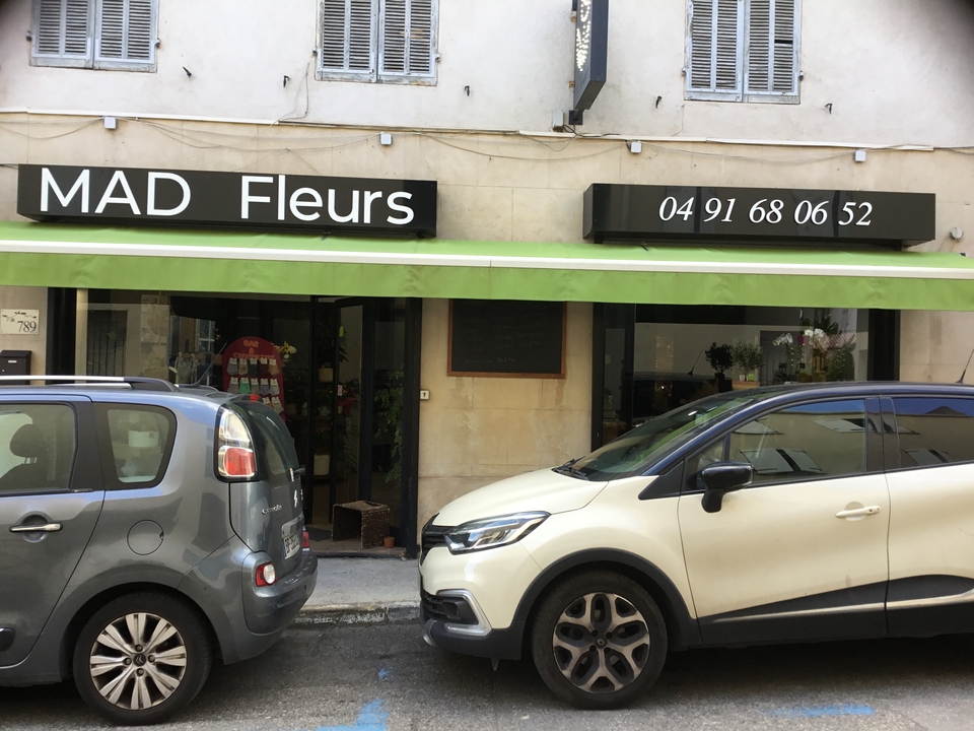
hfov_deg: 58.4
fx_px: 872
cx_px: 487
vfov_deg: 45.4
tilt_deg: -0.9
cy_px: 366
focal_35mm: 31
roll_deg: -0.9
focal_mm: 3.3
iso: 32
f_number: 2.4
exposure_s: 1/100
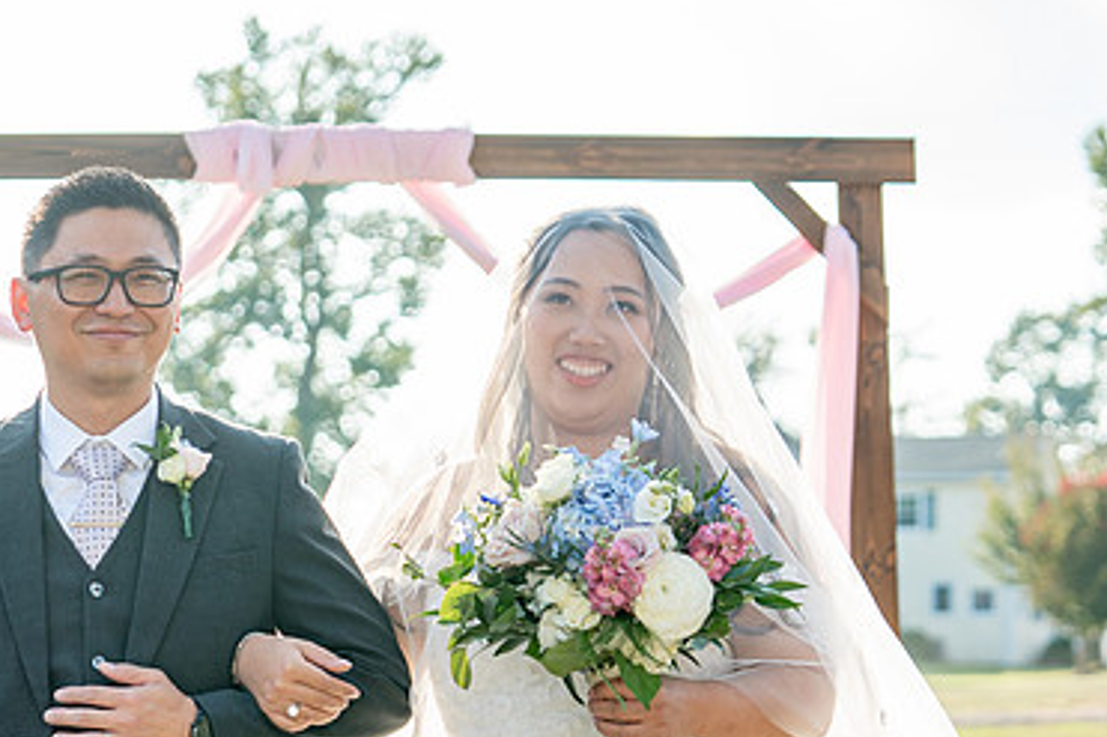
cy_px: 664
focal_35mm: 135
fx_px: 4149
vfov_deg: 10.1
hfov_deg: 15.2
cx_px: 391
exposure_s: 1/250
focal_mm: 70
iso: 100
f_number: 4
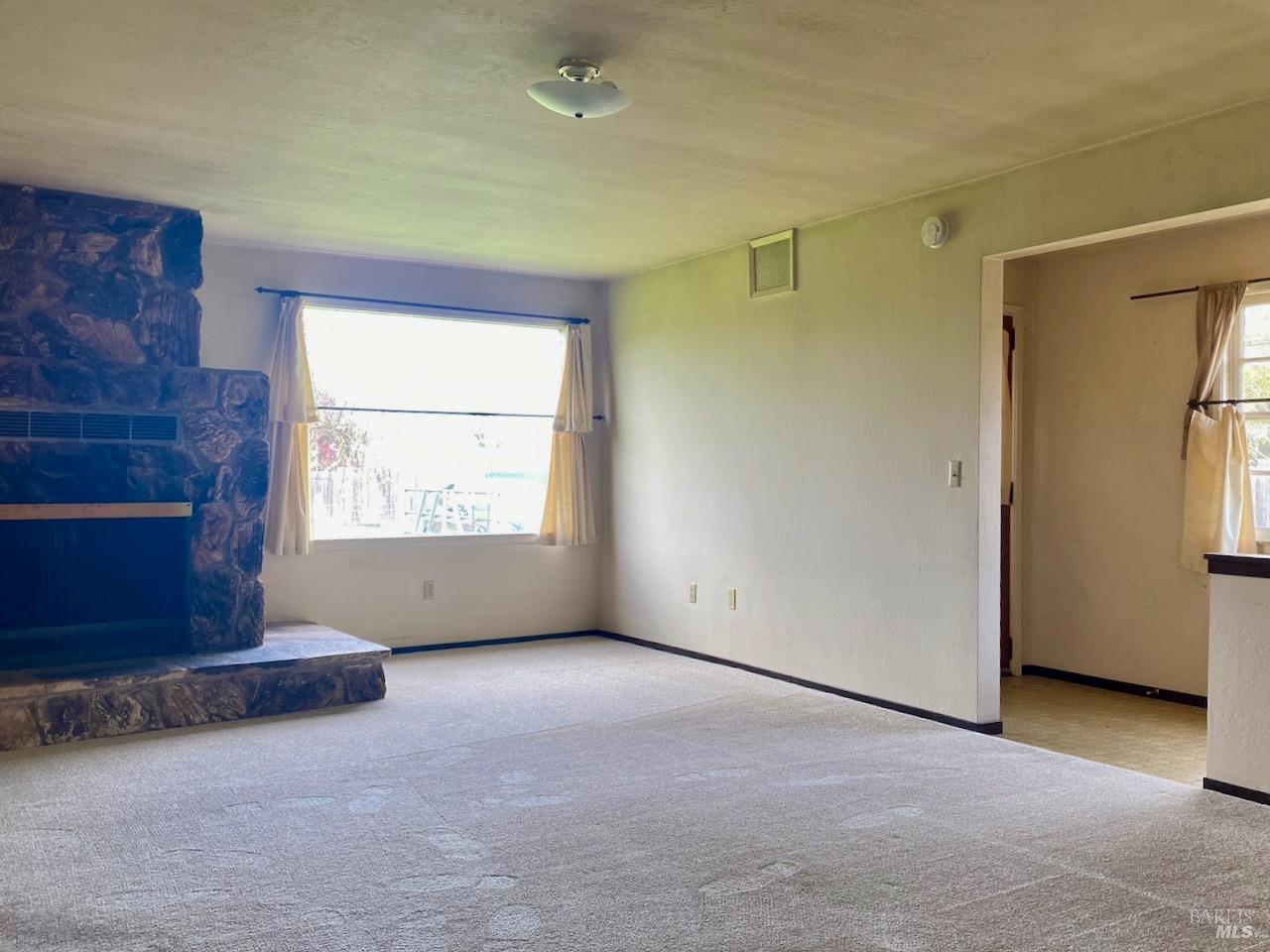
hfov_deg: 67.3
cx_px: 635
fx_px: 954
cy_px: 476
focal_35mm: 26
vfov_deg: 53.1
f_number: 1.8
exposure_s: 1/120
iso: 64
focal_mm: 4.25
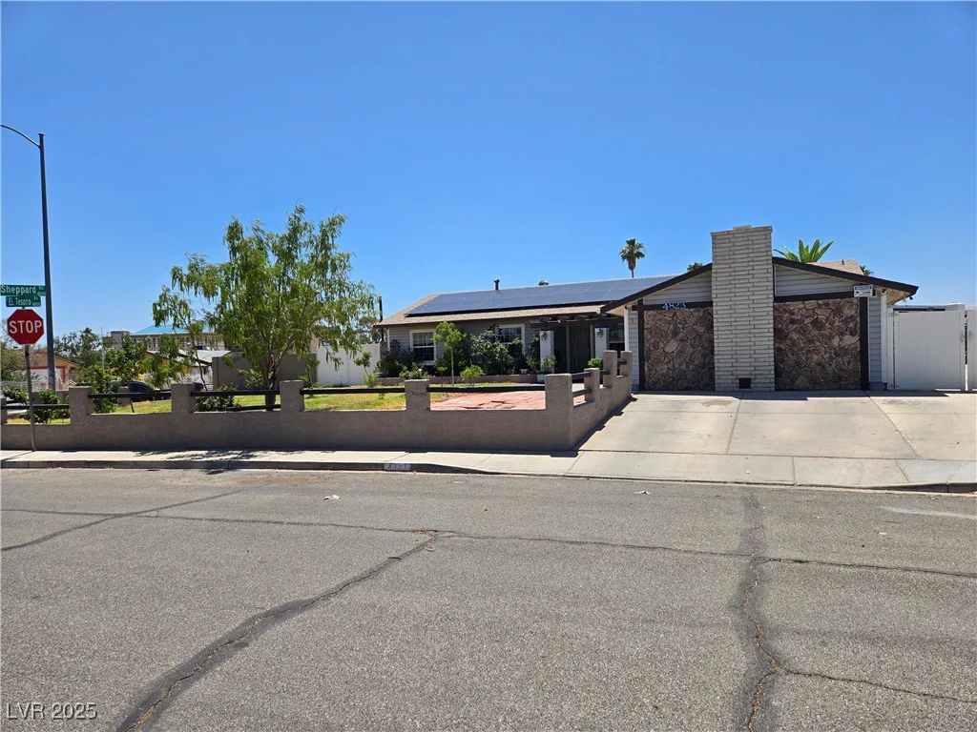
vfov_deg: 58.9
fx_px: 649
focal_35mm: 23
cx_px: 488
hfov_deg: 73.9
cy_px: 366
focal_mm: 5.4
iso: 25
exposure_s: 1/2365
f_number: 1.8
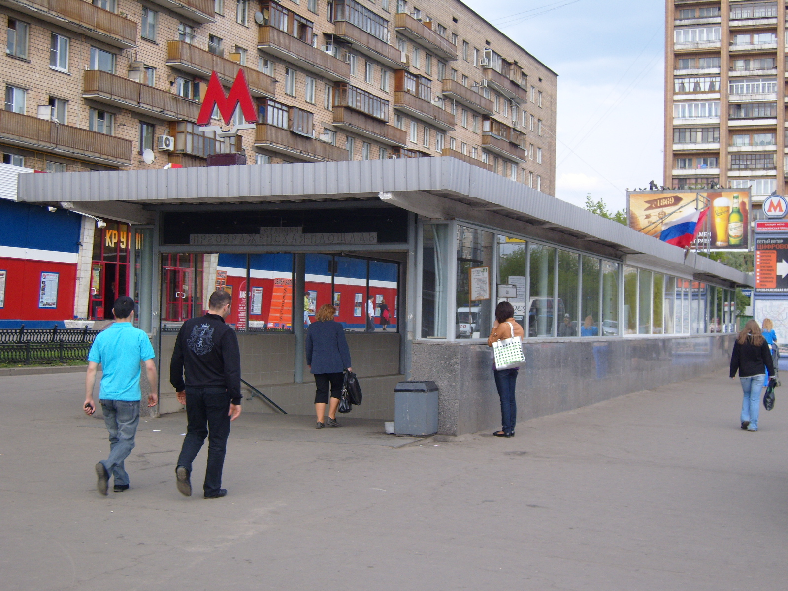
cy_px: 296
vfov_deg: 27.5
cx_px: 394
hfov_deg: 36.2
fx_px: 1206
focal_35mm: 53
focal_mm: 11
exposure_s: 1/90
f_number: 8.8
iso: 80
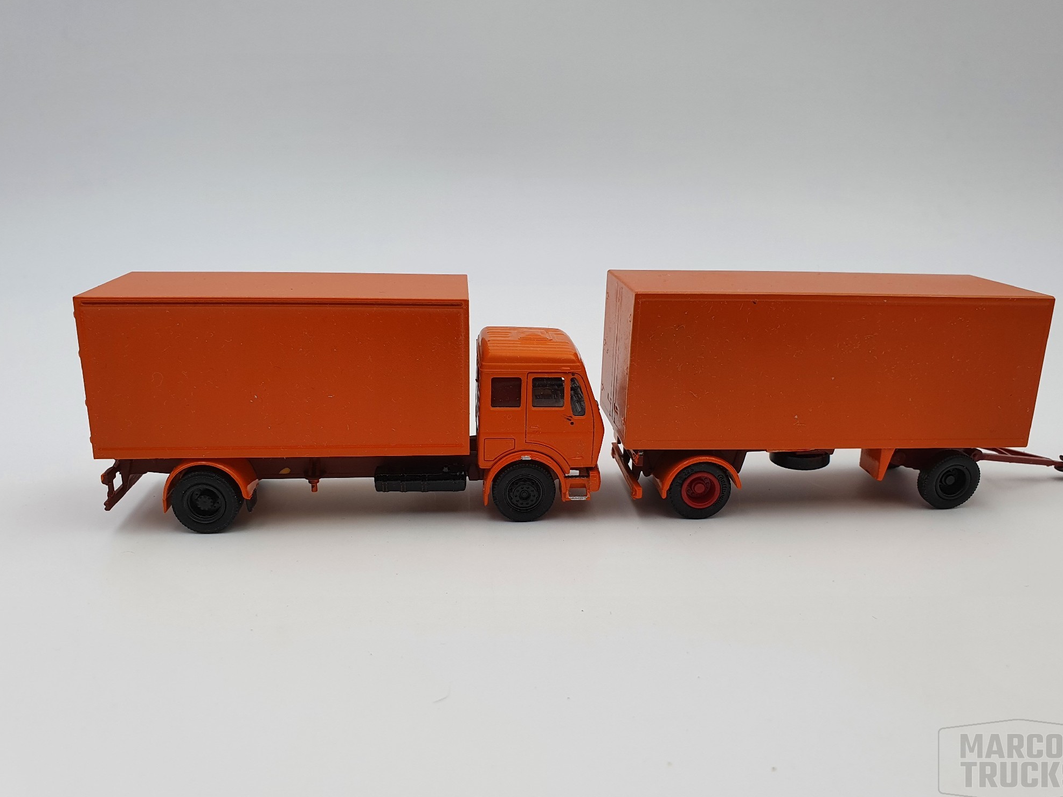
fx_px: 829
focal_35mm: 27
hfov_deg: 65.3
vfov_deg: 51.3
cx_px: 547
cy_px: 389
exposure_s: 1/300
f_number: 2.4
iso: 50
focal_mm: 4.32
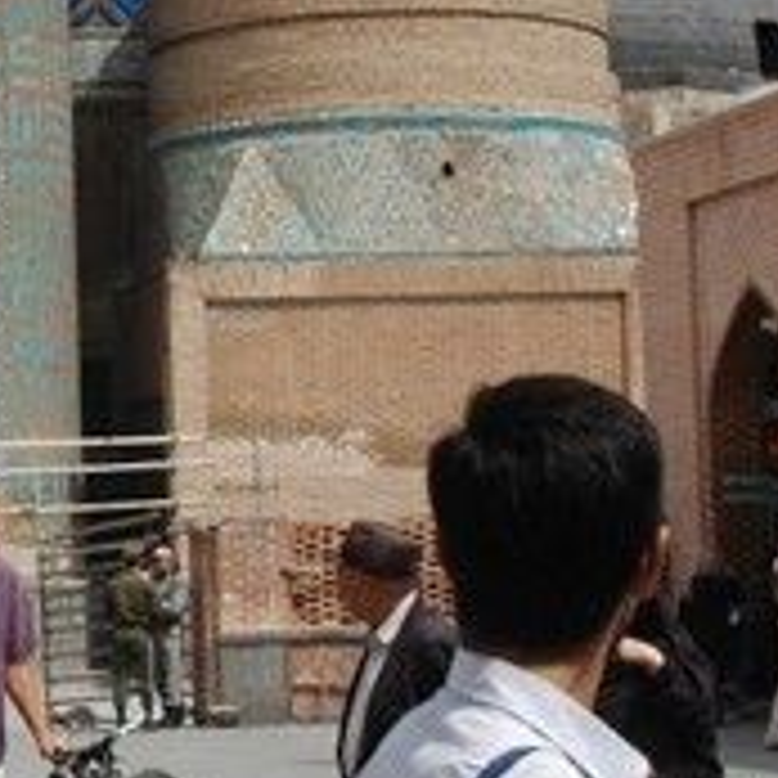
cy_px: 268
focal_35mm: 124
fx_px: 3153
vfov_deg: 14.0
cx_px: -9
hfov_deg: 13.9
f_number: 11
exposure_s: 1/400
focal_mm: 28
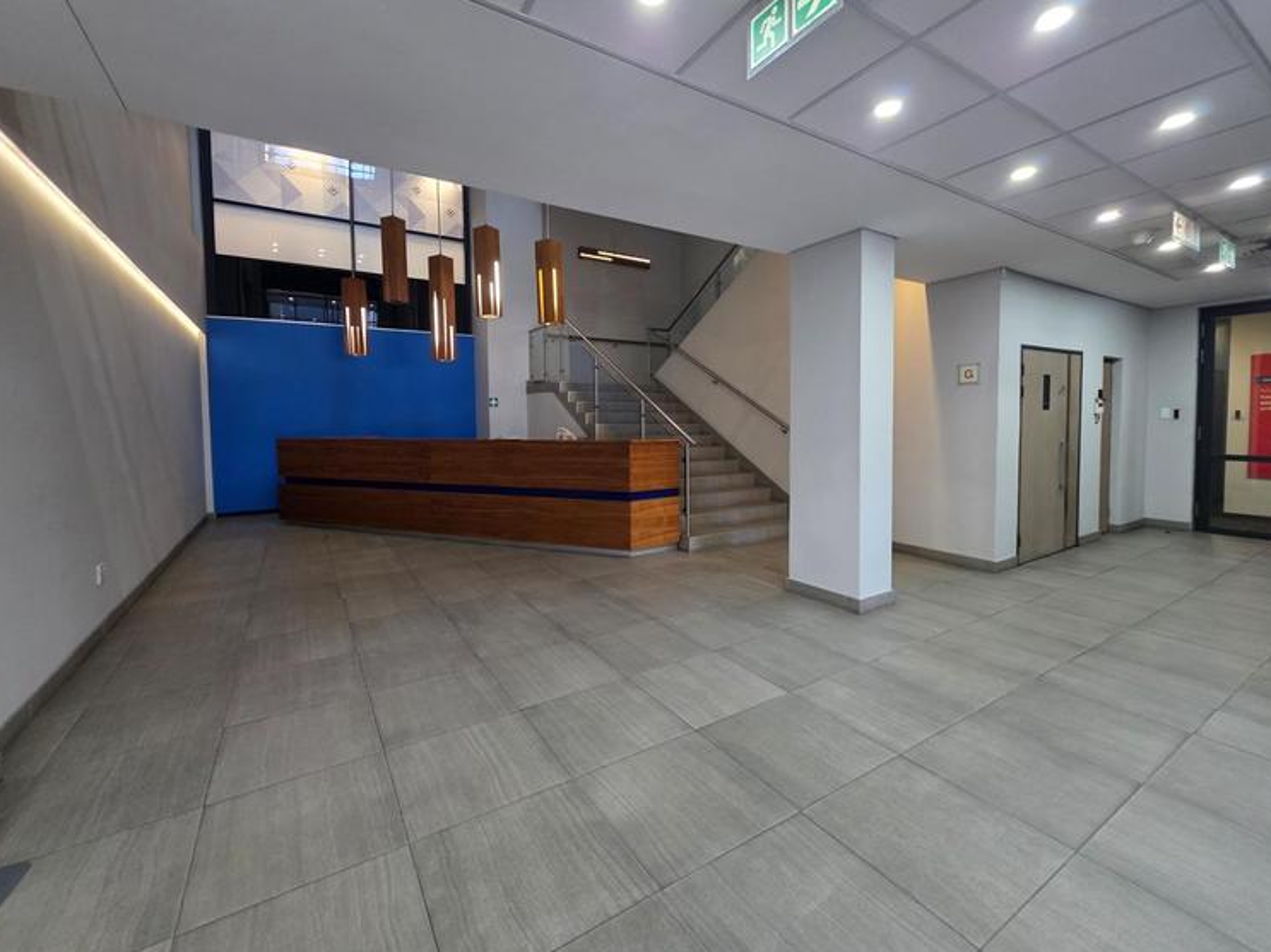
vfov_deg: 85.5
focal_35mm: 14
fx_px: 514
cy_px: 444
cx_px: 636
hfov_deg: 102.1
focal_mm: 2.2
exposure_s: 1/50
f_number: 1.9
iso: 400
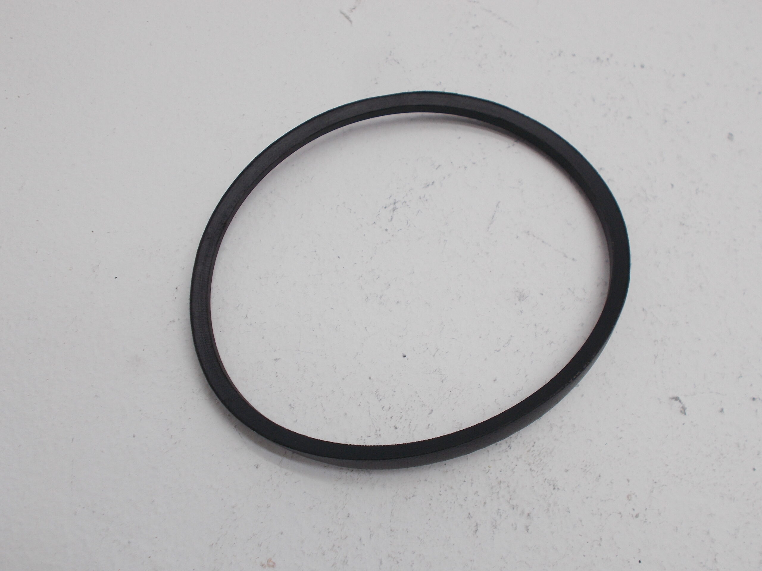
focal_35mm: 34
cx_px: 381
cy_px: 286
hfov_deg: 54.0
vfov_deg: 41.8
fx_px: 748
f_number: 3.6
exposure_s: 1/40
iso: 80
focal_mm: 6
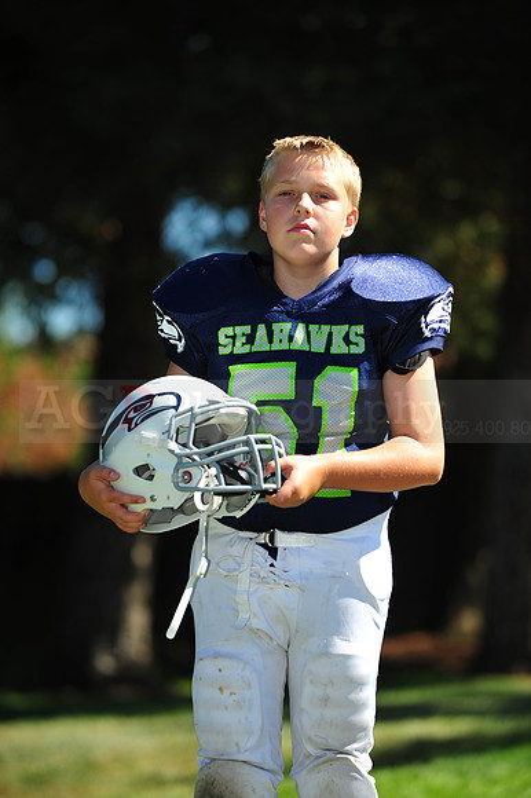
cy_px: 399
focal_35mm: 200
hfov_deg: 6.9
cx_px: 266
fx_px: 4430
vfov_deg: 10.3
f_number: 4.5
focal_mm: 200
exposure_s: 1/2000
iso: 400
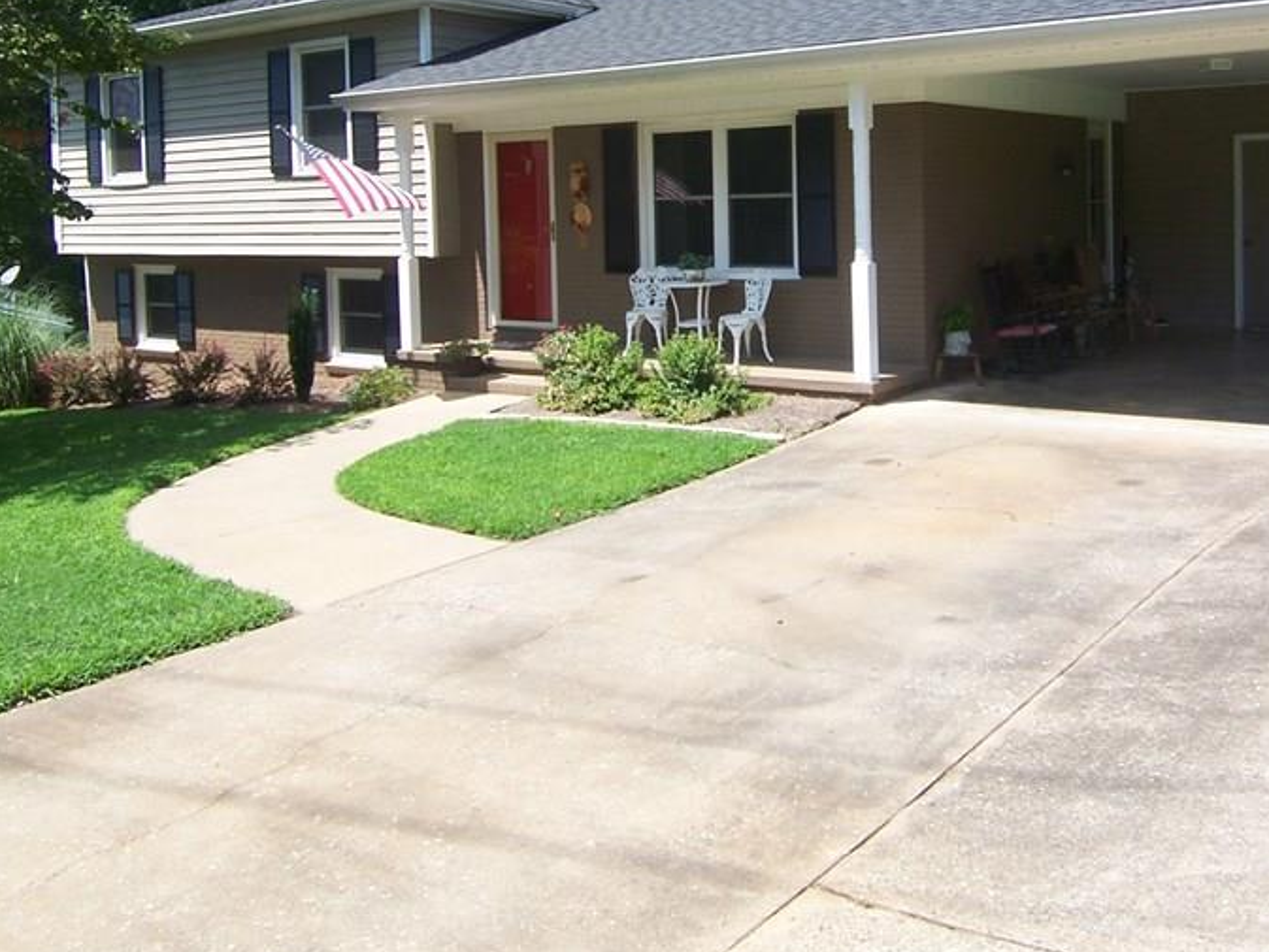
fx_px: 1283
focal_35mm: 35
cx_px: 747
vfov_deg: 39.7
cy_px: 251
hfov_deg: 52.3
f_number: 5.6
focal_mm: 3.8
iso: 64
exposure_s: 1/160
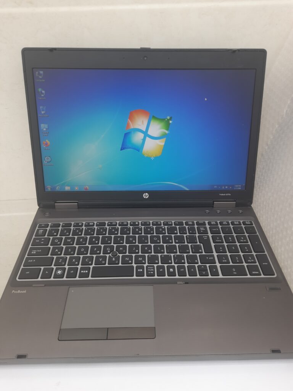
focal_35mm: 24
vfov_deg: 71.6
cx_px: 146
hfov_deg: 56.8
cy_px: 196
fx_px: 271
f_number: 1.8
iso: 40
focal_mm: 5.23
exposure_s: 1/50
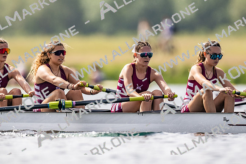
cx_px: 123
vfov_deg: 1.5
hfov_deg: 2.3
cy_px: 82
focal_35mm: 900
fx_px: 6154
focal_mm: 600
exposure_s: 1/2500
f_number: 4
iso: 200
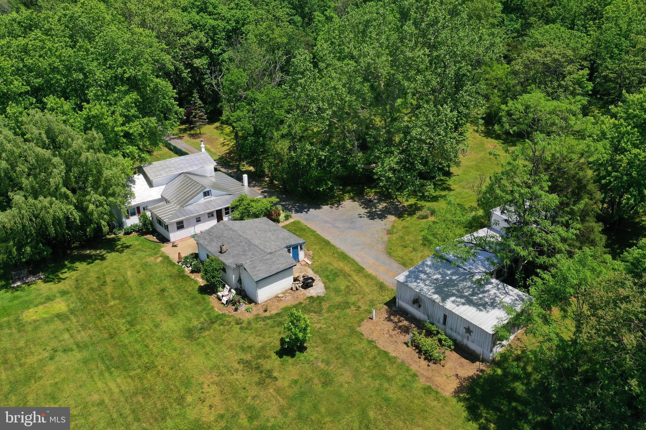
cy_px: 215
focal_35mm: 28
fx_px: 502
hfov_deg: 65.5
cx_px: 323
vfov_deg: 46.4
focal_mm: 10.26
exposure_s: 1/500
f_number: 6.3
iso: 100
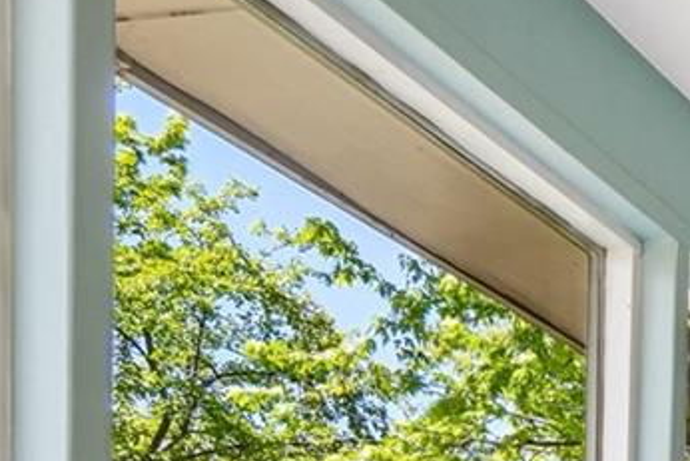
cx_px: 1524
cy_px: 908
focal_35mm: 76
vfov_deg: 14.8
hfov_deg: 16.5
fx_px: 1463
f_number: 8
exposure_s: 1/100
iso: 400
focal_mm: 11
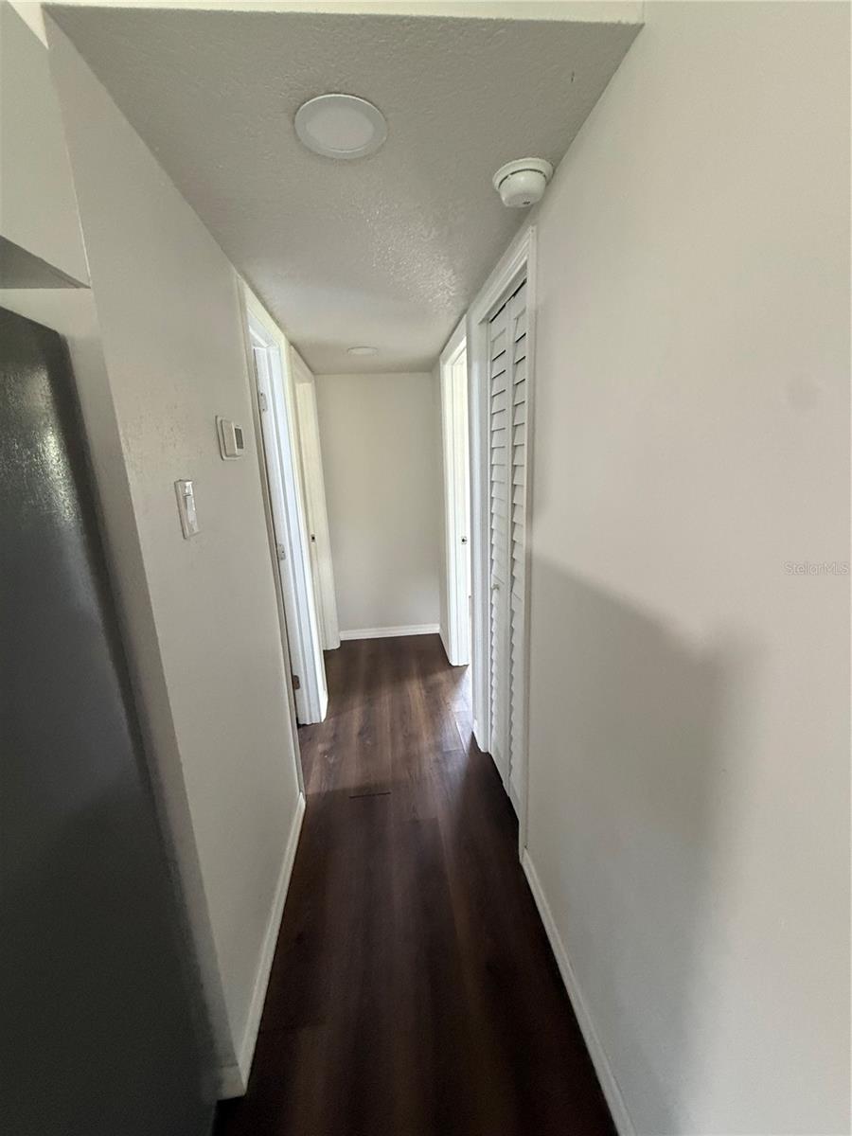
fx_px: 459
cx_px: 426
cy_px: 568
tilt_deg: -11.5
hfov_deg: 85.7
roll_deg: +1.0
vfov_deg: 102.1
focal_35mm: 14
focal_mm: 2.22
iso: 500
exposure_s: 1/60
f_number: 2.2
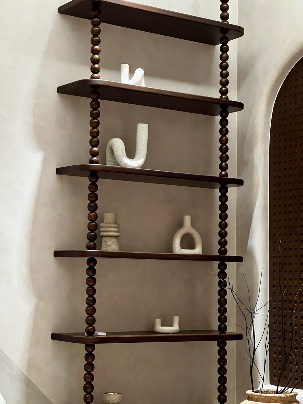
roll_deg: -1.1
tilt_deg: +6.4
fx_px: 899
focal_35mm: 77
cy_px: 202
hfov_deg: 19.1
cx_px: 152
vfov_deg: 25.3
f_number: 2.8
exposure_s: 1/34
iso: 640
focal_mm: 9
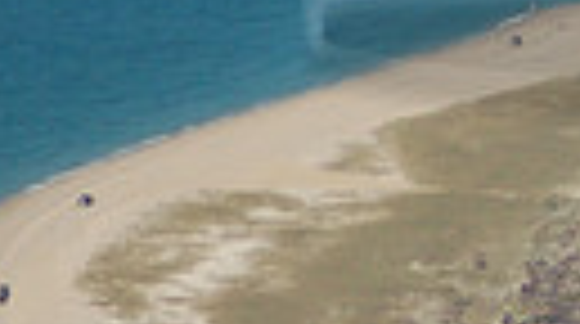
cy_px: 230
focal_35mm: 1202
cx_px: 962
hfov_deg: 1.8
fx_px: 18452
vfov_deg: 1.0
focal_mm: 170
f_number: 4.8
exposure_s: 1/1000
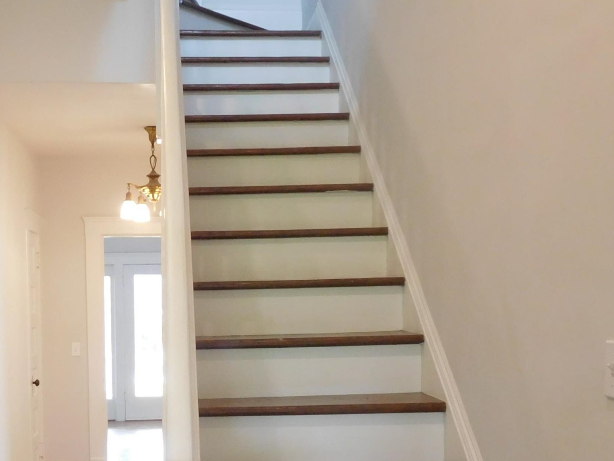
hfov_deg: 37.9
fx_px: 887
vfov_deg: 28.4
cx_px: 221
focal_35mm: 50
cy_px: 375
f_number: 3.4
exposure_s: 1/30
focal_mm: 4.5
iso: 250
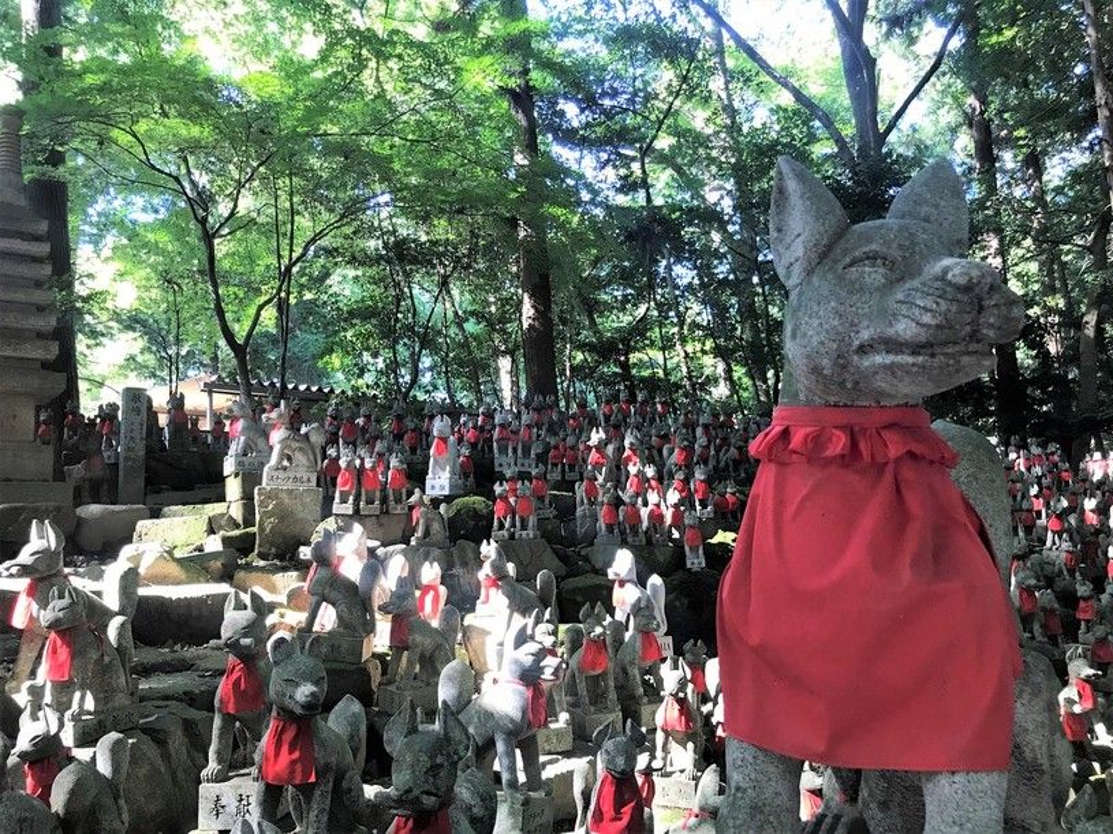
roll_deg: +2.5
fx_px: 900
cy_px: 417
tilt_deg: +8.5
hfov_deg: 63.5
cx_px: 556
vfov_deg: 49.7
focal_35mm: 28
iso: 32
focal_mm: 3.99
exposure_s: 1/30
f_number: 1.8
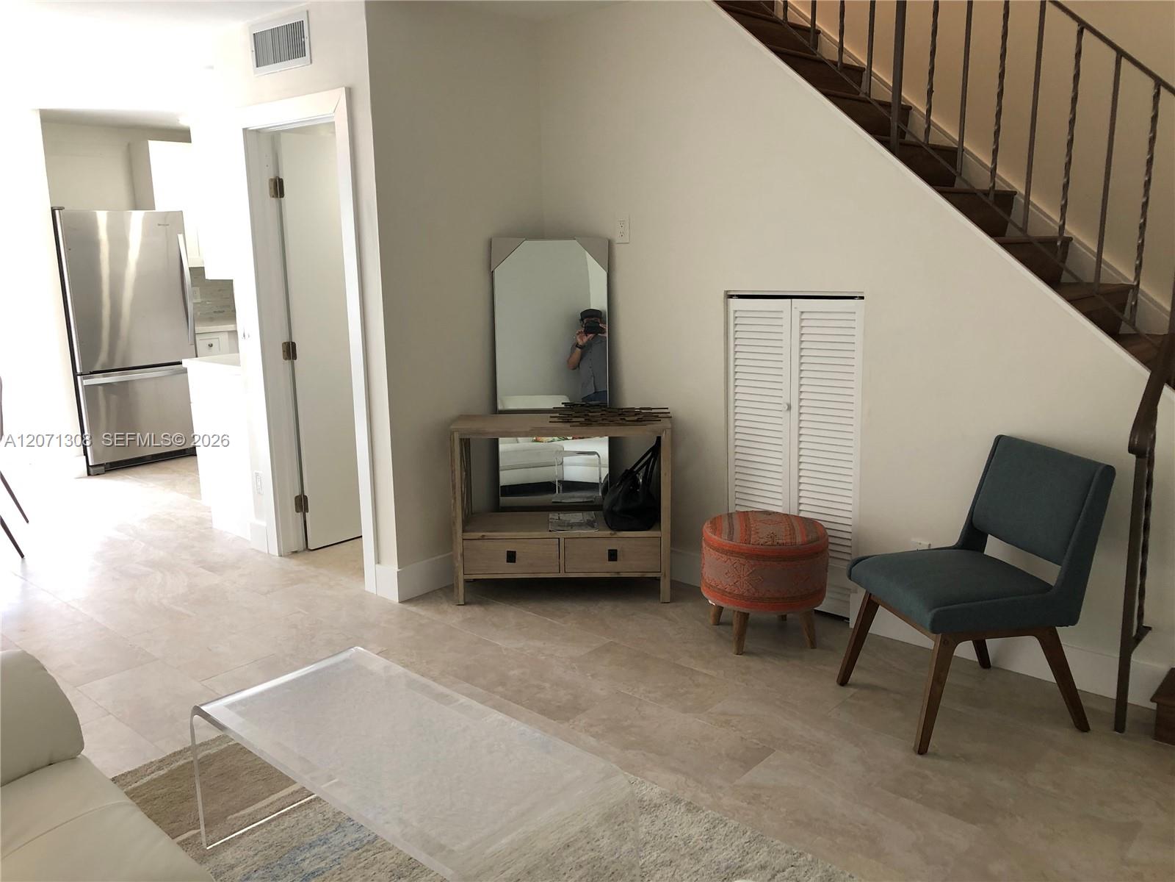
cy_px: 441
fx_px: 950
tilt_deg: -12.1
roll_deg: +1.4
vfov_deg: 49.7
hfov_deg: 63.4
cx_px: 588
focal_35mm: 28
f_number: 1.8
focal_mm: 3.99
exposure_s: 1/24
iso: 40
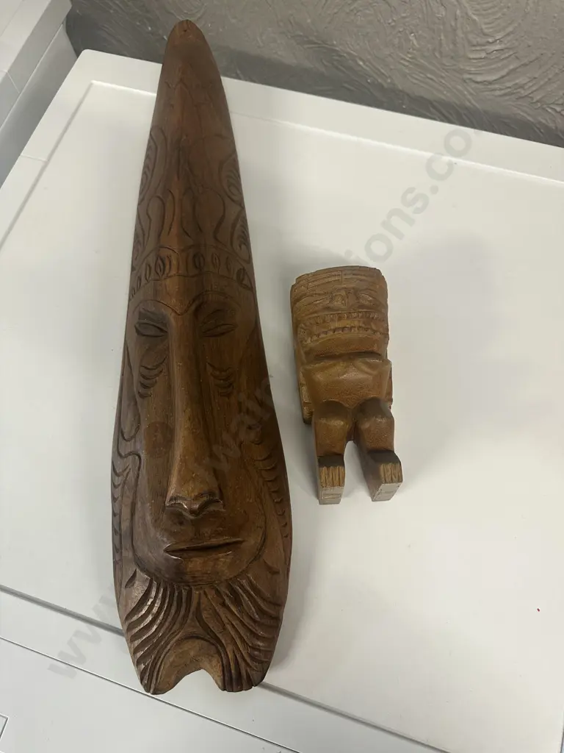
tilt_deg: -69.9
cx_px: 282
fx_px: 521
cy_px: 376
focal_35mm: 24
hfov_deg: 56.8
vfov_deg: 71.6
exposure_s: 1/50
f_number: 1.78
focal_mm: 6.86
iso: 160
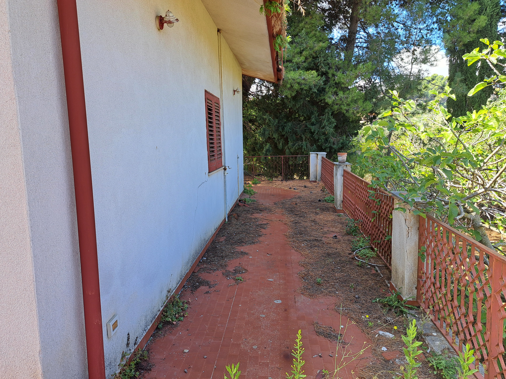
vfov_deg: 56.8
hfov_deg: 71.6
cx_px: 253
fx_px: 351
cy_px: 190
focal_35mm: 24
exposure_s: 1/147
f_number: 1.8
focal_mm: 5.23
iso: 50
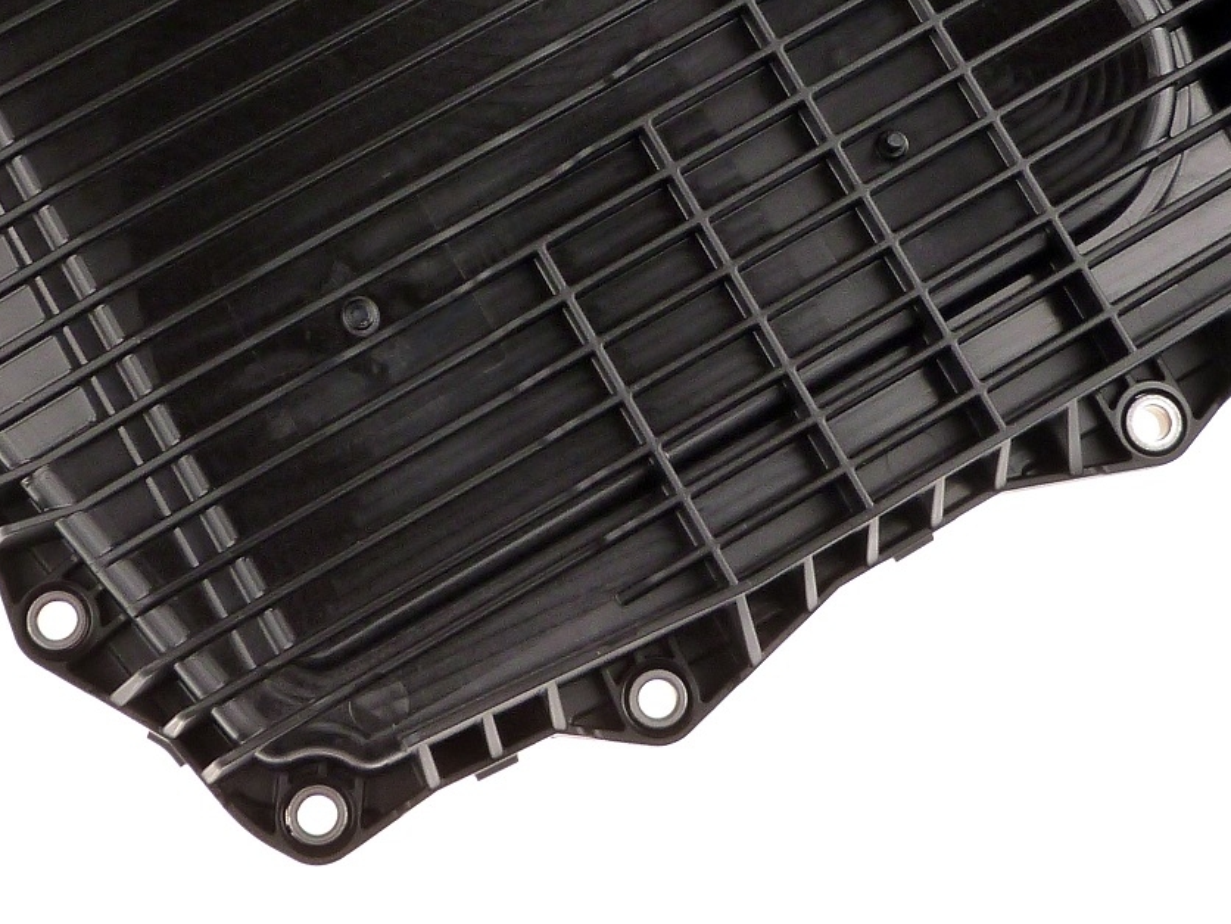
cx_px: 683
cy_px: -127
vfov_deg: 13.2
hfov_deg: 17.9
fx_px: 3912
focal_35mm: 110
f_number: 3.2
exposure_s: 1/60
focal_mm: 8.3
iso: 200
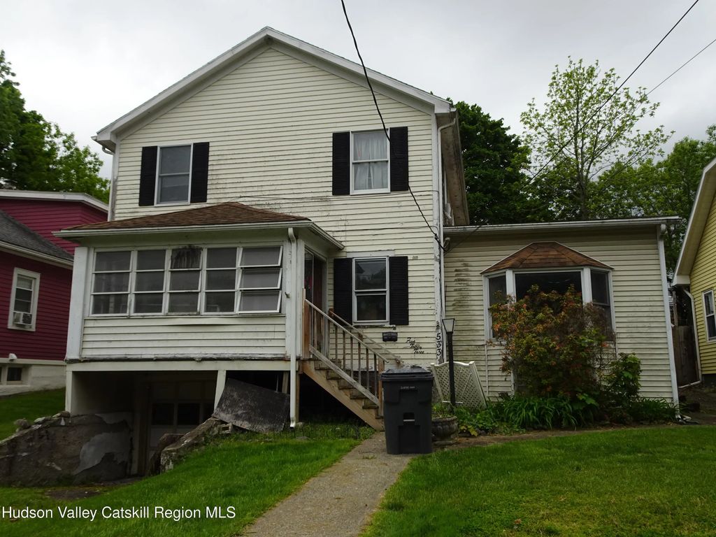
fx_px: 621
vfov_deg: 46.8
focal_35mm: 30
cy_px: 268
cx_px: 358
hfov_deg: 60.0
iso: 80
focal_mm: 5.11
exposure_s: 1/320
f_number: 3.5
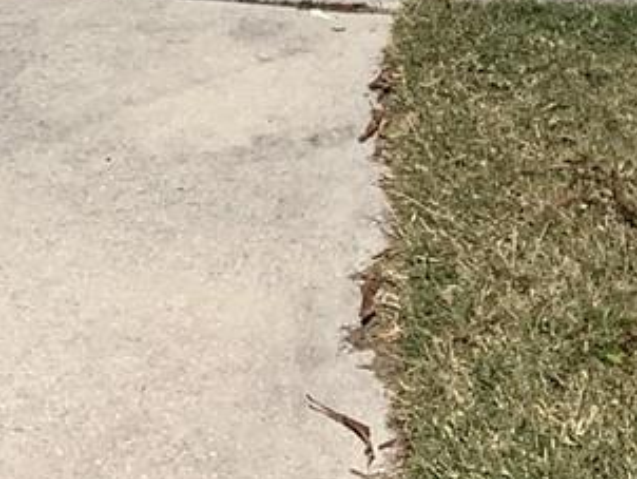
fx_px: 3020
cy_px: -521
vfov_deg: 8.5
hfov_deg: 12.0
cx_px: 318
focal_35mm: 164
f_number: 2.4
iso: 25
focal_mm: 3.3
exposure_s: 1/3891
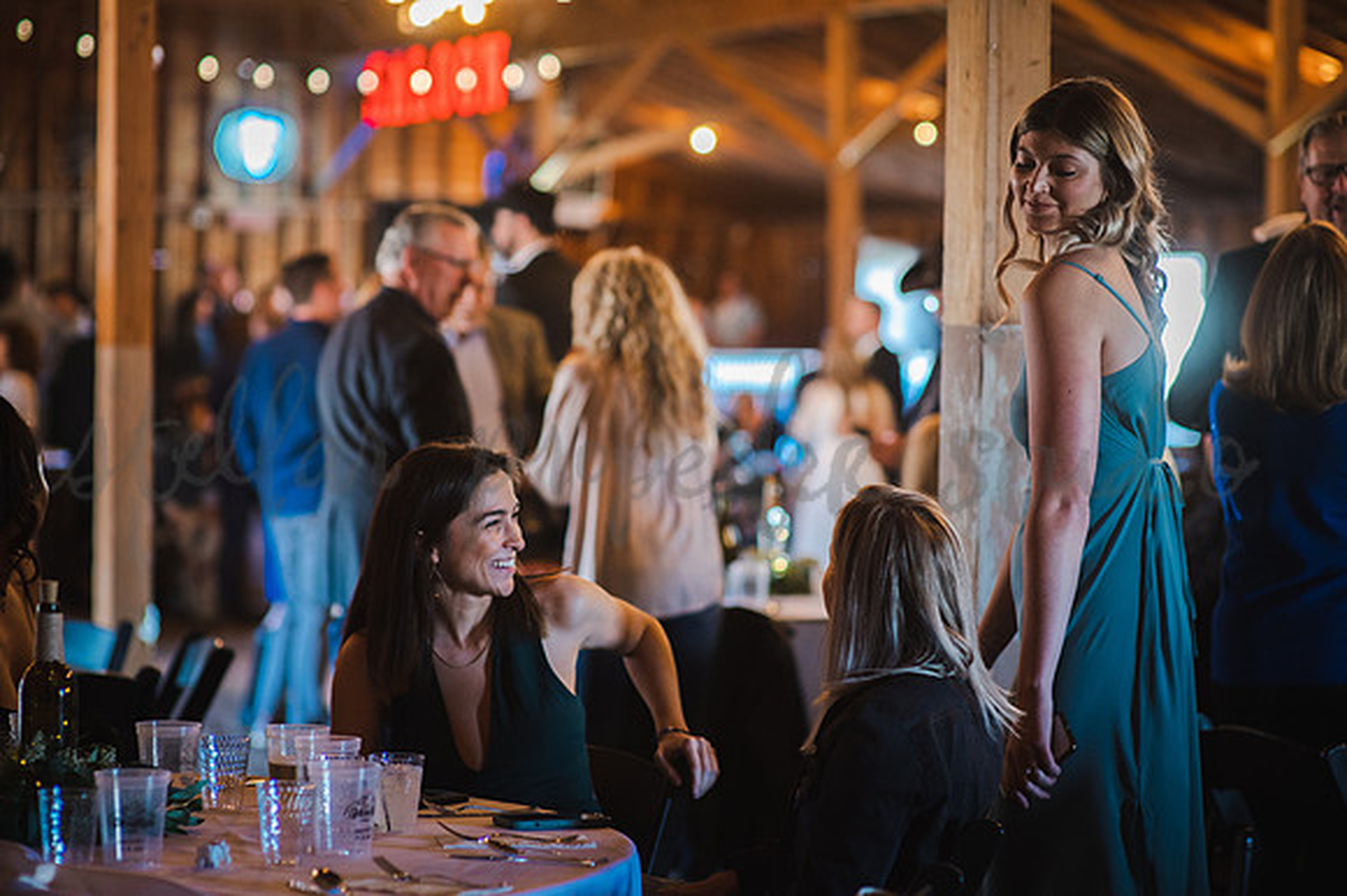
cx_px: 674
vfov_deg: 16.1
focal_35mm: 85
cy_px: 448
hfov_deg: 23.9
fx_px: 3178
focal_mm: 85
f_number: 2
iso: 1600
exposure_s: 1/200
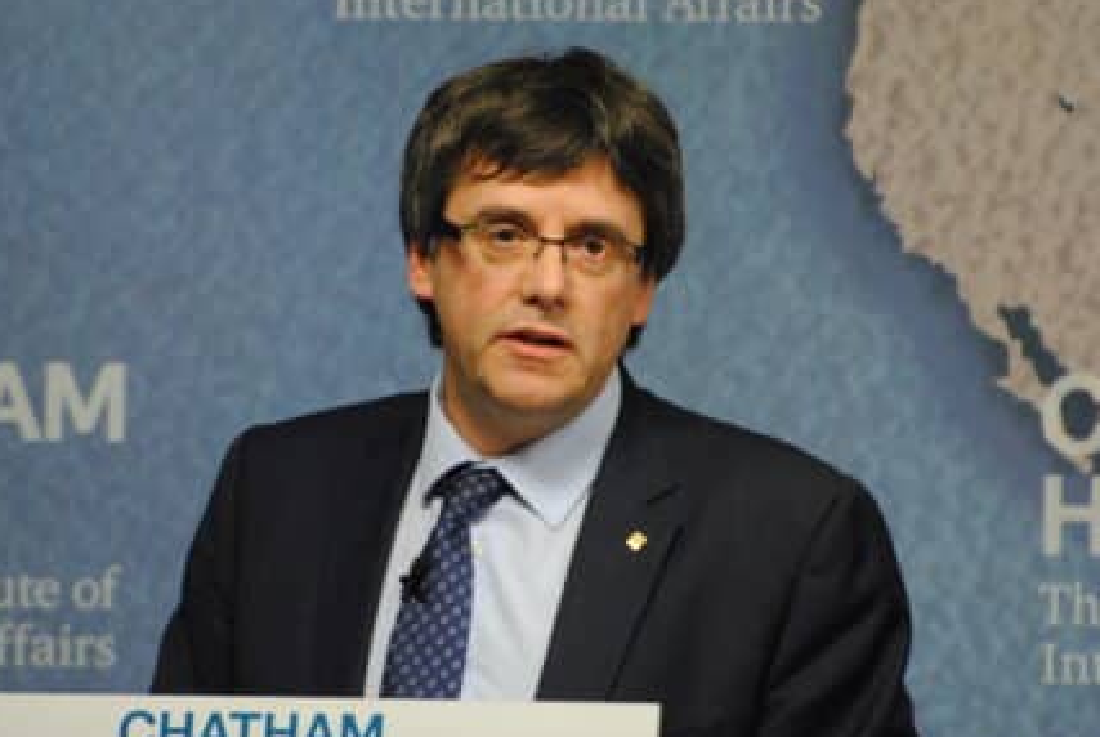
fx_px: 16981
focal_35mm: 555
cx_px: 460
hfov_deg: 3.7
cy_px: 439
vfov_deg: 2.5
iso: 1600
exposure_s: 1/100
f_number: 5.6
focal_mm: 300
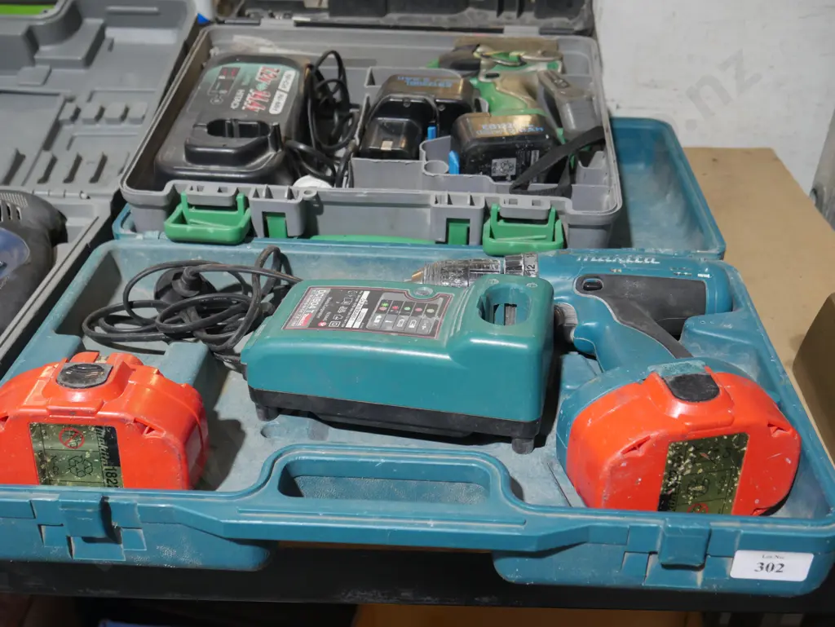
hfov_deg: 46.8
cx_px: 418
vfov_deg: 36.0
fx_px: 965
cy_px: 314
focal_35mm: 40
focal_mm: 20
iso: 1250
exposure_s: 1/60
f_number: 4.5
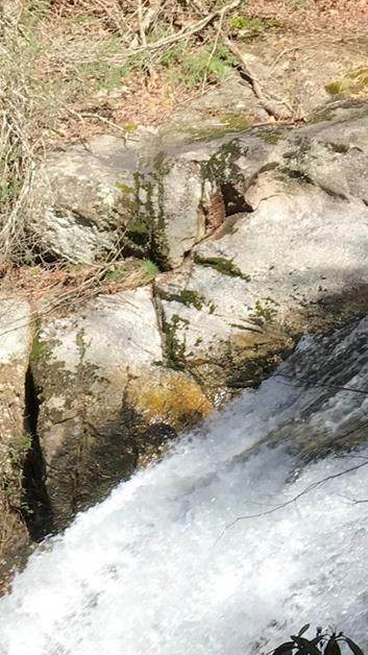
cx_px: 142
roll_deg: -1.6
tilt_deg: -16.7
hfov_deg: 8.0
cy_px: 754
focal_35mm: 152
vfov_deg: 13.8
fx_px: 2638
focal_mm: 6.6
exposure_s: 1/368
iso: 20
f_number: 2.8
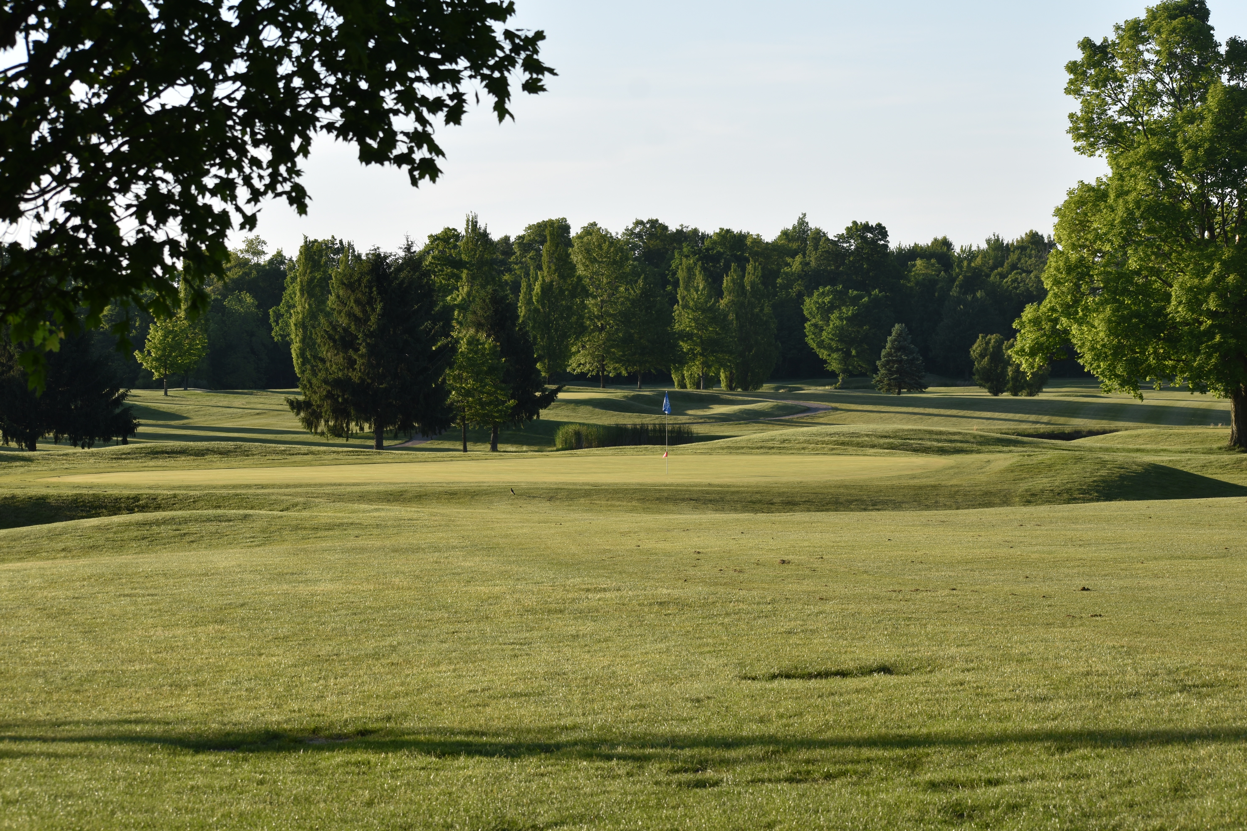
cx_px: 623
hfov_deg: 19.3
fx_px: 3671
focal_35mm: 106
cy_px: 416
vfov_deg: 12.9
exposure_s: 1/160
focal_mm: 70
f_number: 8
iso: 100
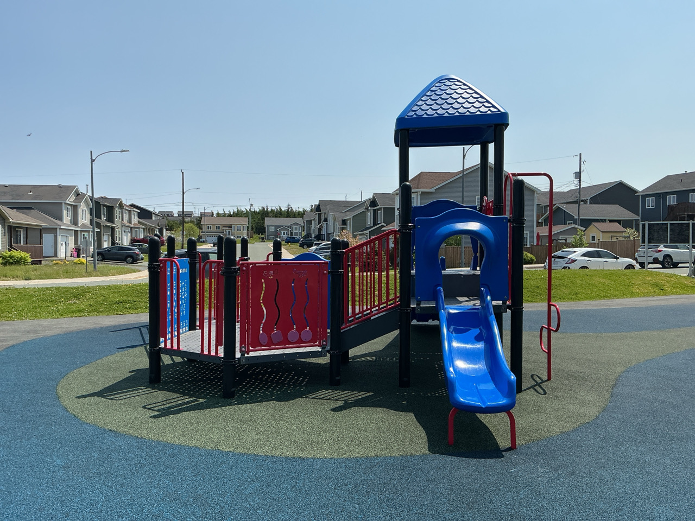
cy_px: 260
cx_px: 348
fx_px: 582
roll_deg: +0.3
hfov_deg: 61.7
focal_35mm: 29
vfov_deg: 48.2
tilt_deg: -1.4
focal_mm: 3
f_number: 1.8
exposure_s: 1/2538
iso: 25
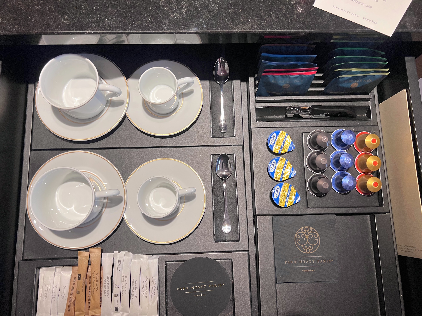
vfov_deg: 53.1
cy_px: 158
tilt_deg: -79.5
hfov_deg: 67.3
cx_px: 211
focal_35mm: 26
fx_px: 317
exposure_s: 1/50
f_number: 1.5
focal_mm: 5.7
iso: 80
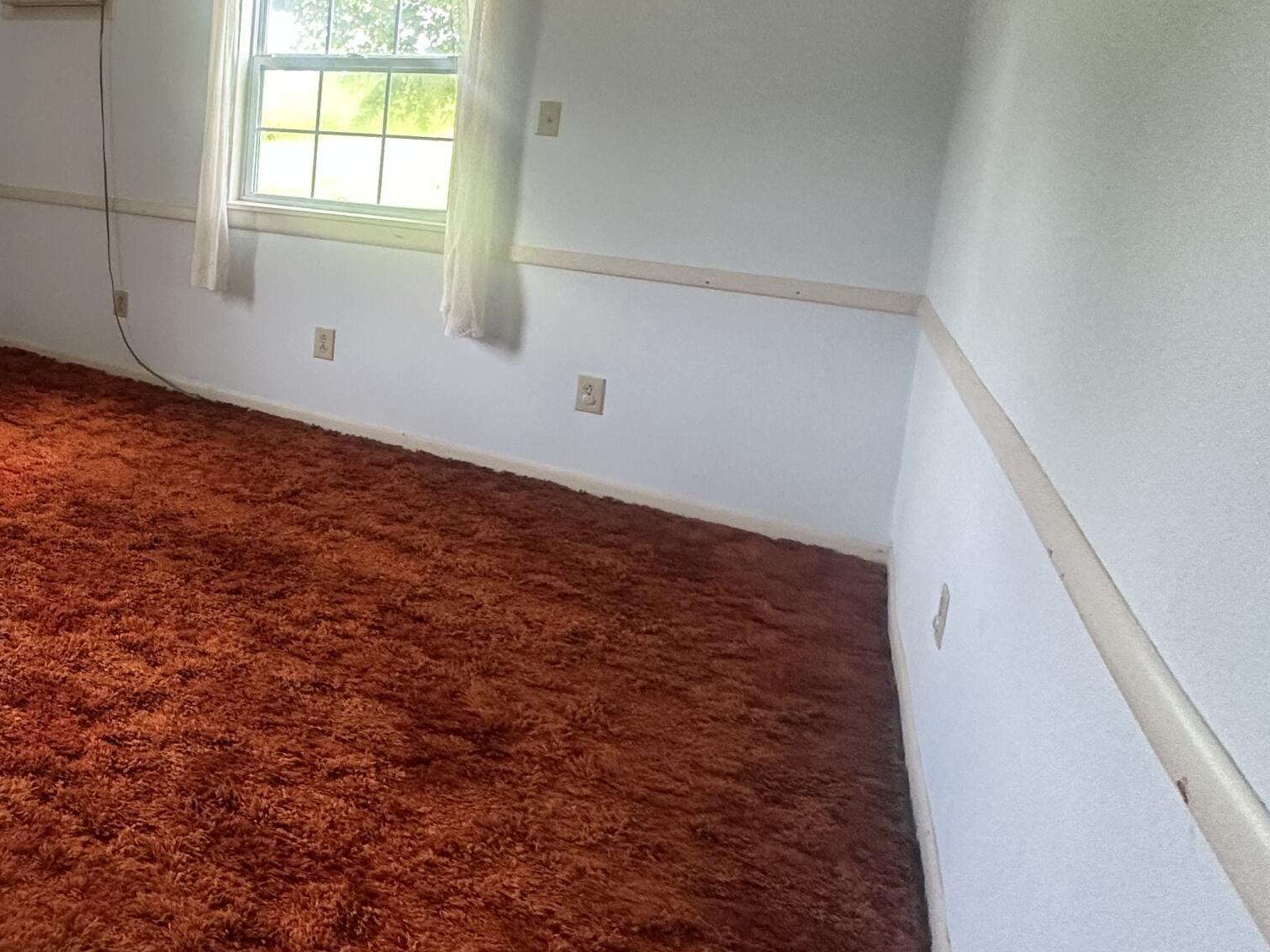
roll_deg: -1.6
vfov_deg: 47.8
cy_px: 233
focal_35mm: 28
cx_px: 21
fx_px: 1027
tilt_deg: -8.1
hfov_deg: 51.7
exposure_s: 1/99
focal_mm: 2.22
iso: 200
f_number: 2.2
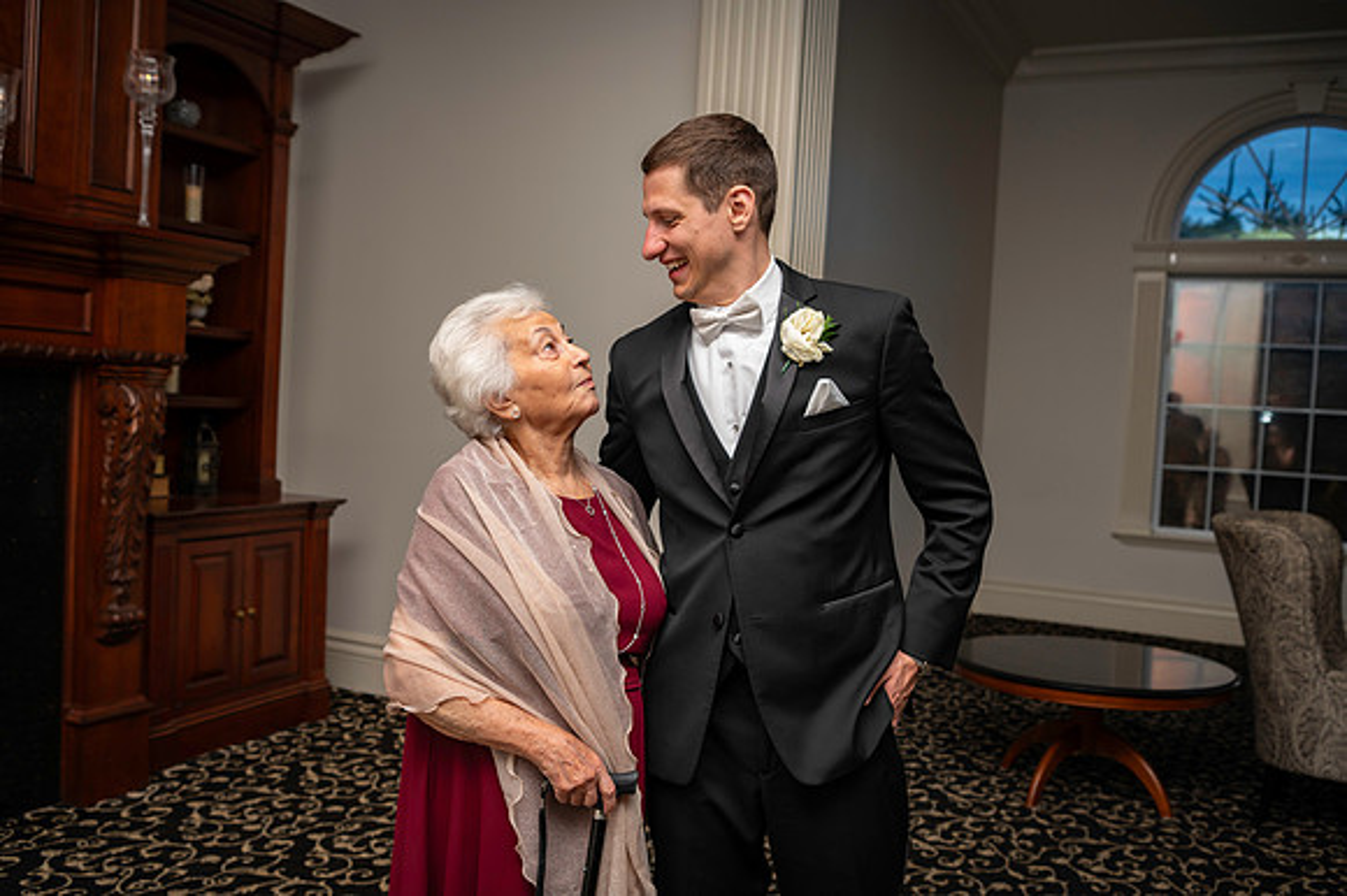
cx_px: 674
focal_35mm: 34
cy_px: 448
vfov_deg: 38.8
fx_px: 1271
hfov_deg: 55.8
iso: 800
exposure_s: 1/125
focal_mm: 34
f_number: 4.5
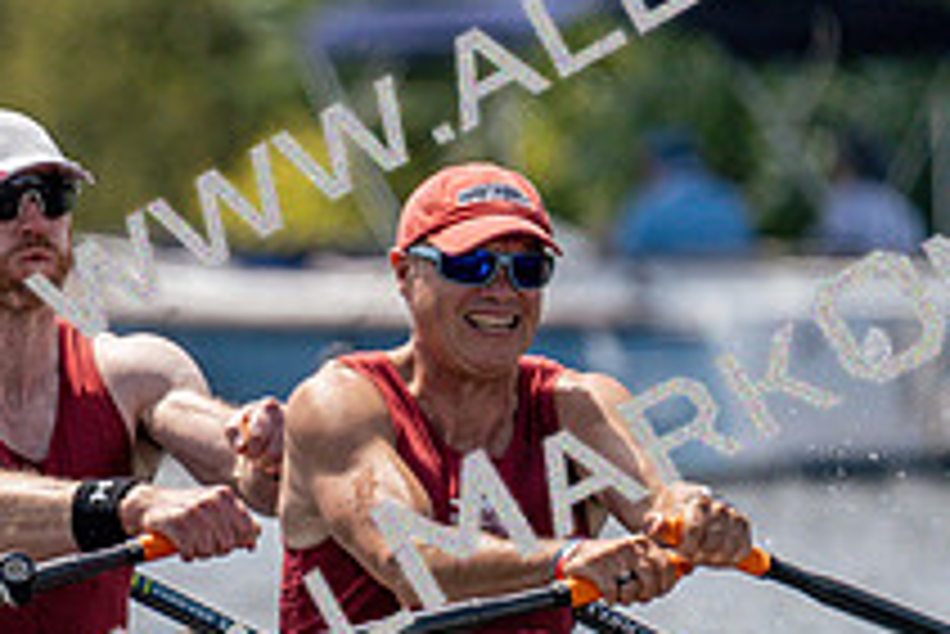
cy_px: 416
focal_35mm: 1646
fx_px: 43464
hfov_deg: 1.3
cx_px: -302
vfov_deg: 0.8
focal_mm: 600
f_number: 6.3
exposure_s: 1/2000
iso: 400
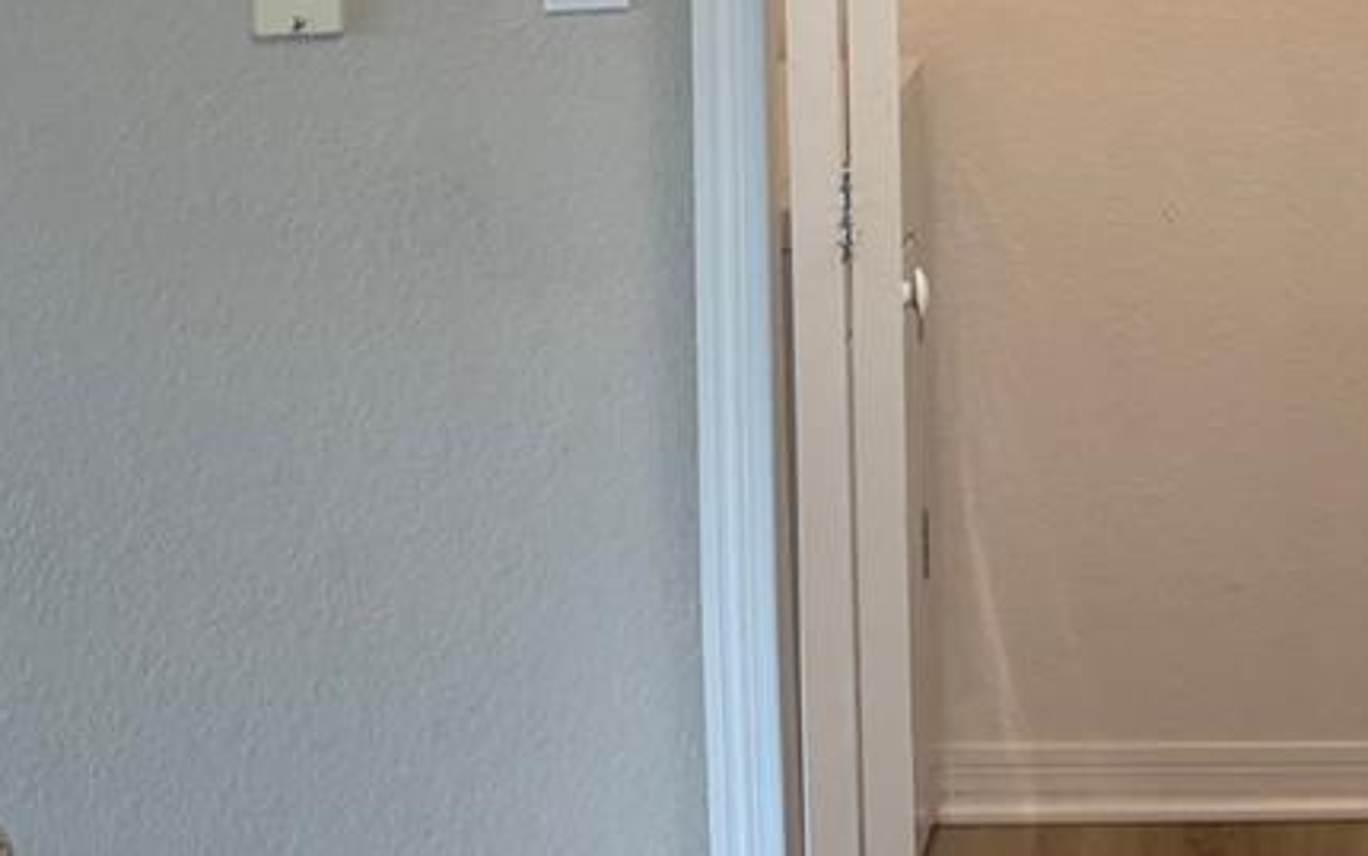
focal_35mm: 71
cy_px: -388
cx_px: 1215
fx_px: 2648
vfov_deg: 16.8
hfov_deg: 28.0
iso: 200
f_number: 1.78
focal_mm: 6.76
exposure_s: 1/120
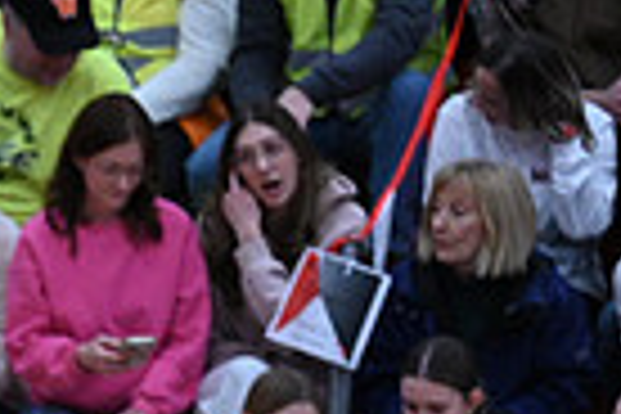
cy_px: 596
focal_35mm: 735
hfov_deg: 2.8
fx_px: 12678
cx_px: -680
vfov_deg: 1.9
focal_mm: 175
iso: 4000
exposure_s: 1/400
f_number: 4
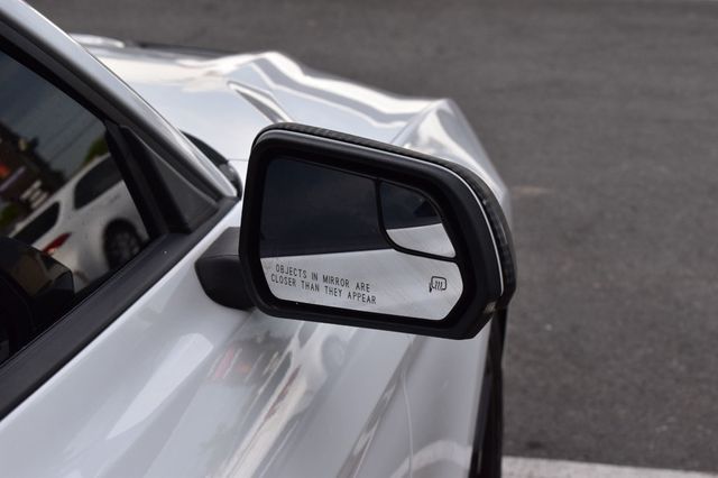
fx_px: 1644
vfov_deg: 16.5
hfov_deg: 24.6
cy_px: 239
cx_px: 359
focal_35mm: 82
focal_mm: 55
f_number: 10
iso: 400
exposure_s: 1/250
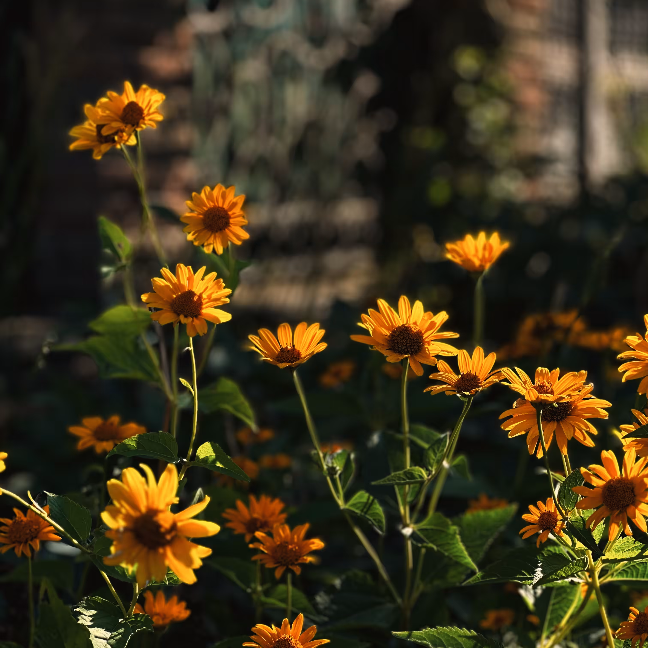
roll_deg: -1.2
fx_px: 1927
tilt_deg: -4.4
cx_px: 324
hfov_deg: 19.1
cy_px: 318
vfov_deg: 19.1
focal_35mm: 91
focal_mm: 9
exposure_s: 1/208
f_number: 2.8
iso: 25
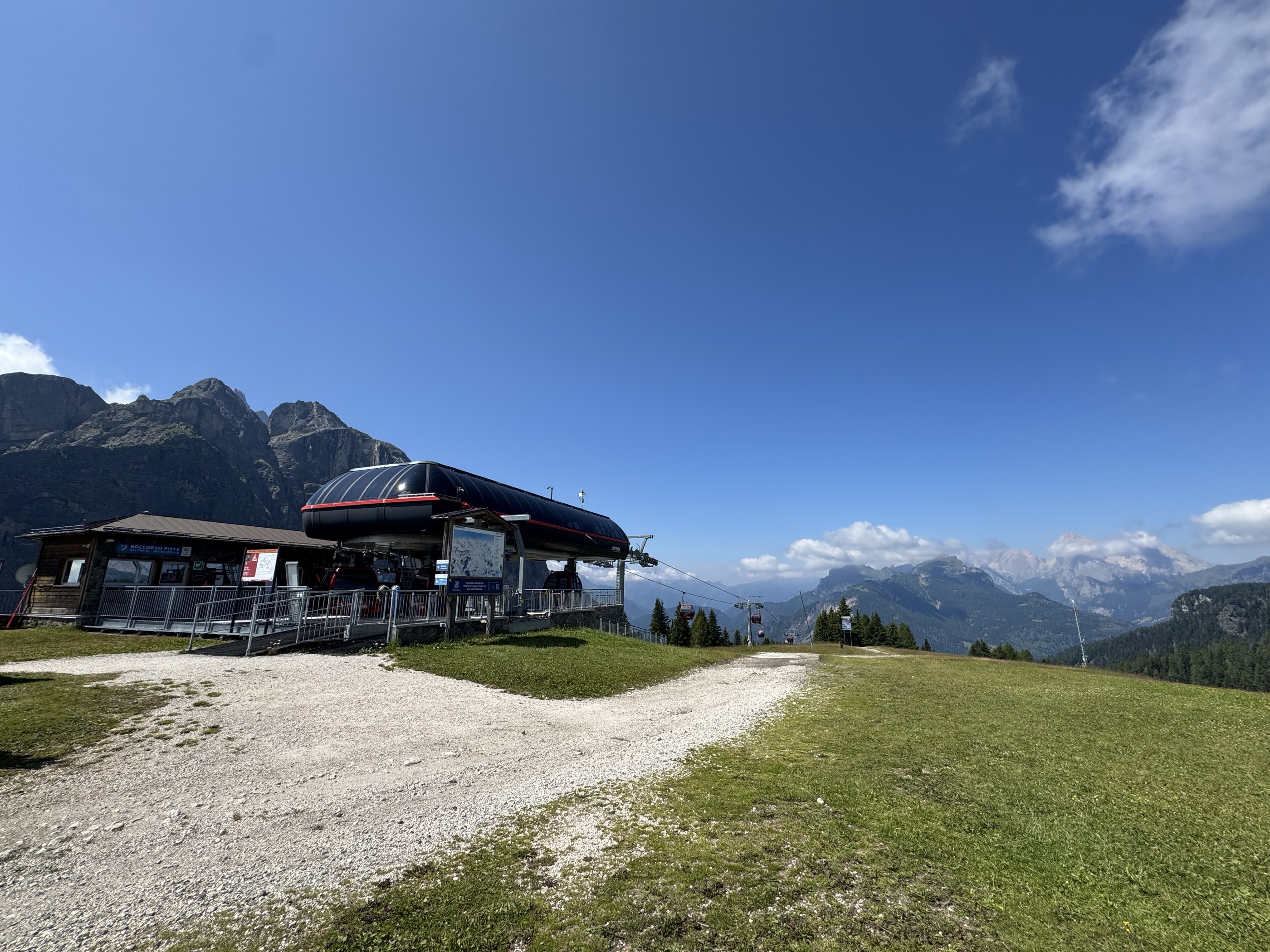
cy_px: 476
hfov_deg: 102.1
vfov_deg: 85.7
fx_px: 514
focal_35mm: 14
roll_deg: +1.0
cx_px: 635
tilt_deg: +14.1
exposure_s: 1/2415
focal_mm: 2.22
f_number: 2.2
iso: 50
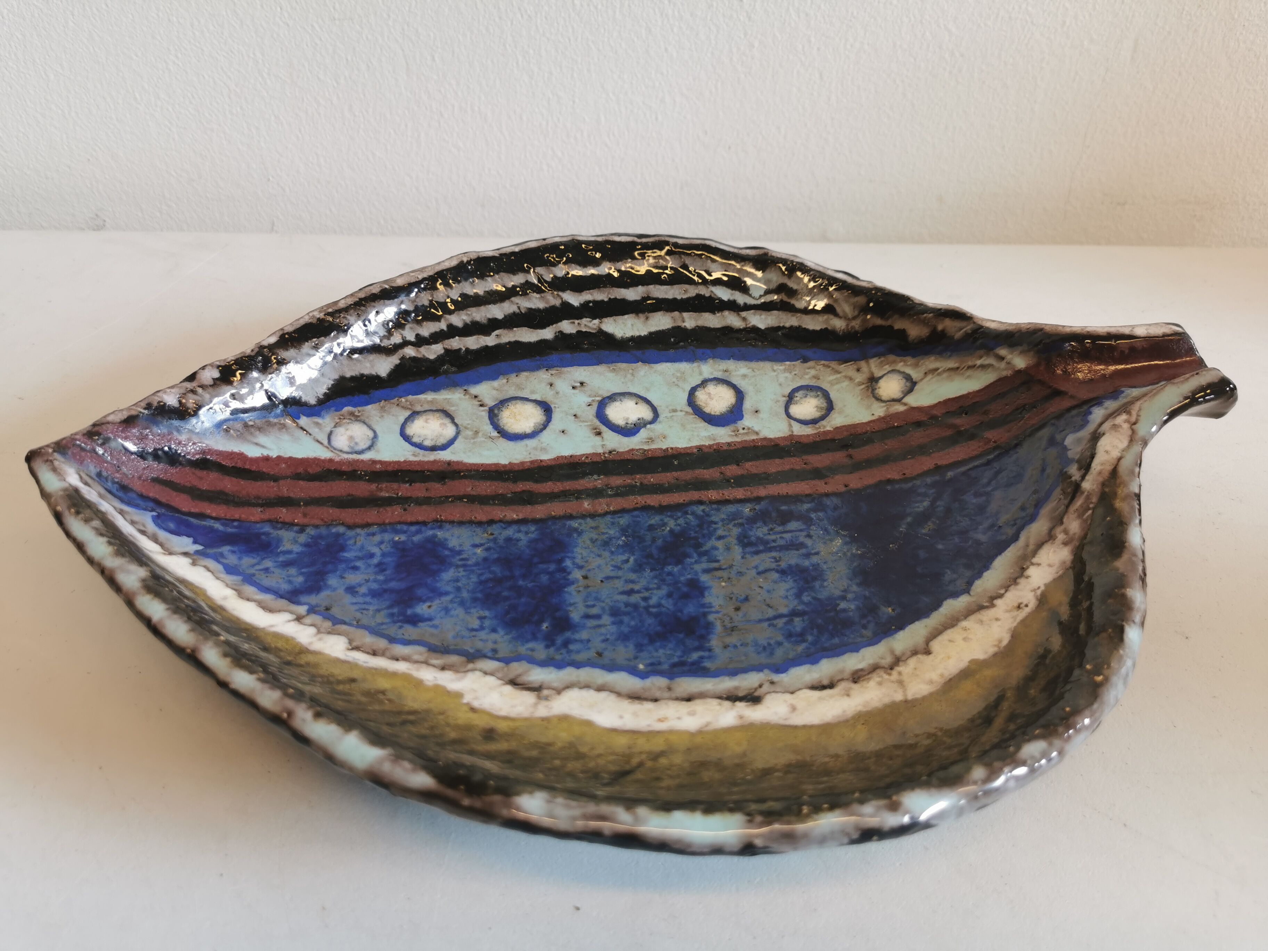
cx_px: 634
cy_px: 476
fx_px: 989
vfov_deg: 51.4
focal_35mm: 27
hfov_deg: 65.3
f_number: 1.6
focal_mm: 5.56
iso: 50
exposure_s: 1/116
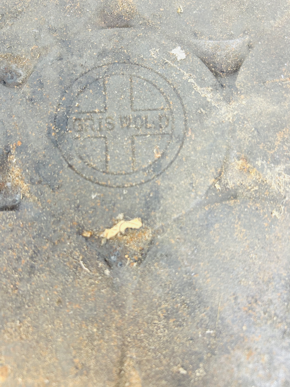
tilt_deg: -82.3
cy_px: 176
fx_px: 324
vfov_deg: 61.5
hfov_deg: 48.2
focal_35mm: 29
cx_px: 131
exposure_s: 1/120
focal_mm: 5.7
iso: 125
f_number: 1.5
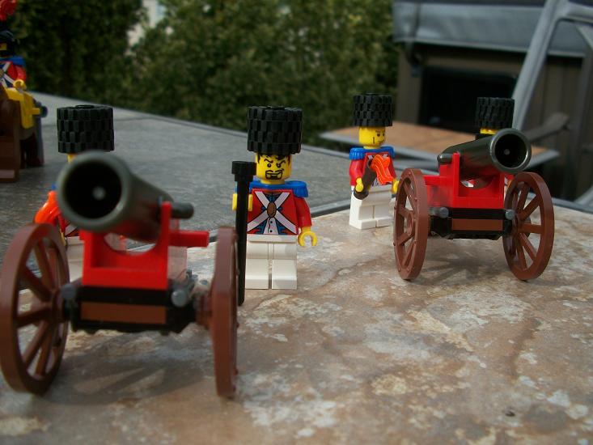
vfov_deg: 40.7
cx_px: 296
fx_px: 600
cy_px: 222
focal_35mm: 35
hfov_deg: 52.6
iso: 80
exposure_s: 1/800
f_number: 3.1
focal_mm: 6.3
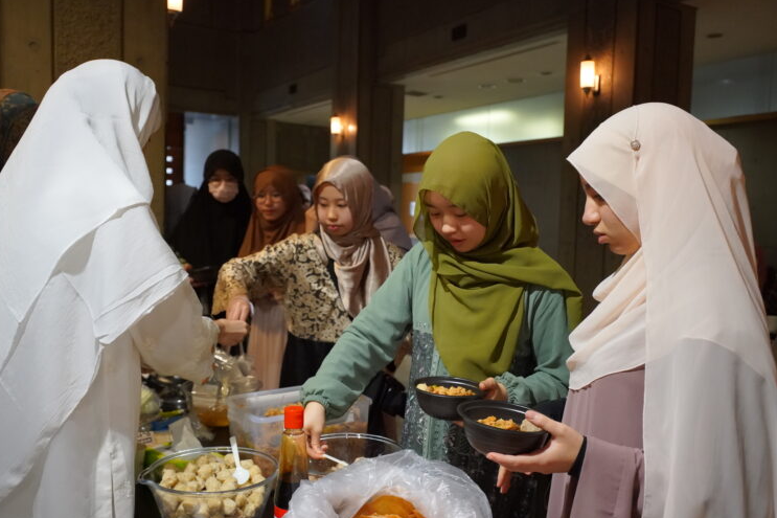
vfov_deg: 42.3
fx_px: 669
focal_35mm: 31
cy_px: 263
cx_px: 376
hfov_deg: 60.3
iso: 5000
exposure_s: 1/500
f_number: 2.8
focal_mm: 20
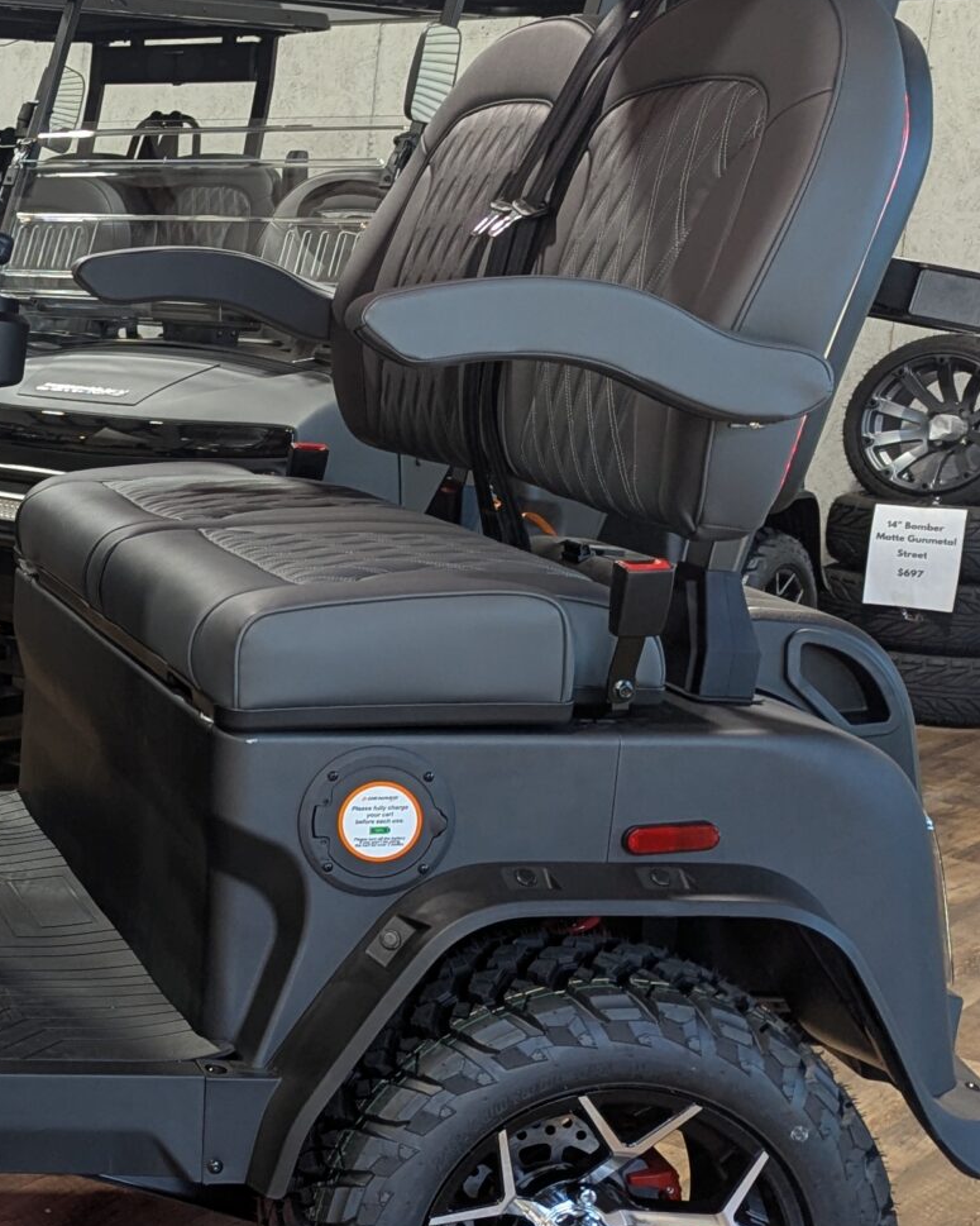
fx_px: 2248
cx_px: -373
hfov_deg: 21.6
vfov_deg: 30.5
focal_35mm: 62
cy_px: 578
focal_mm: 6.81
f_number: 1.85
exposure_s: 1/30
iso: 70
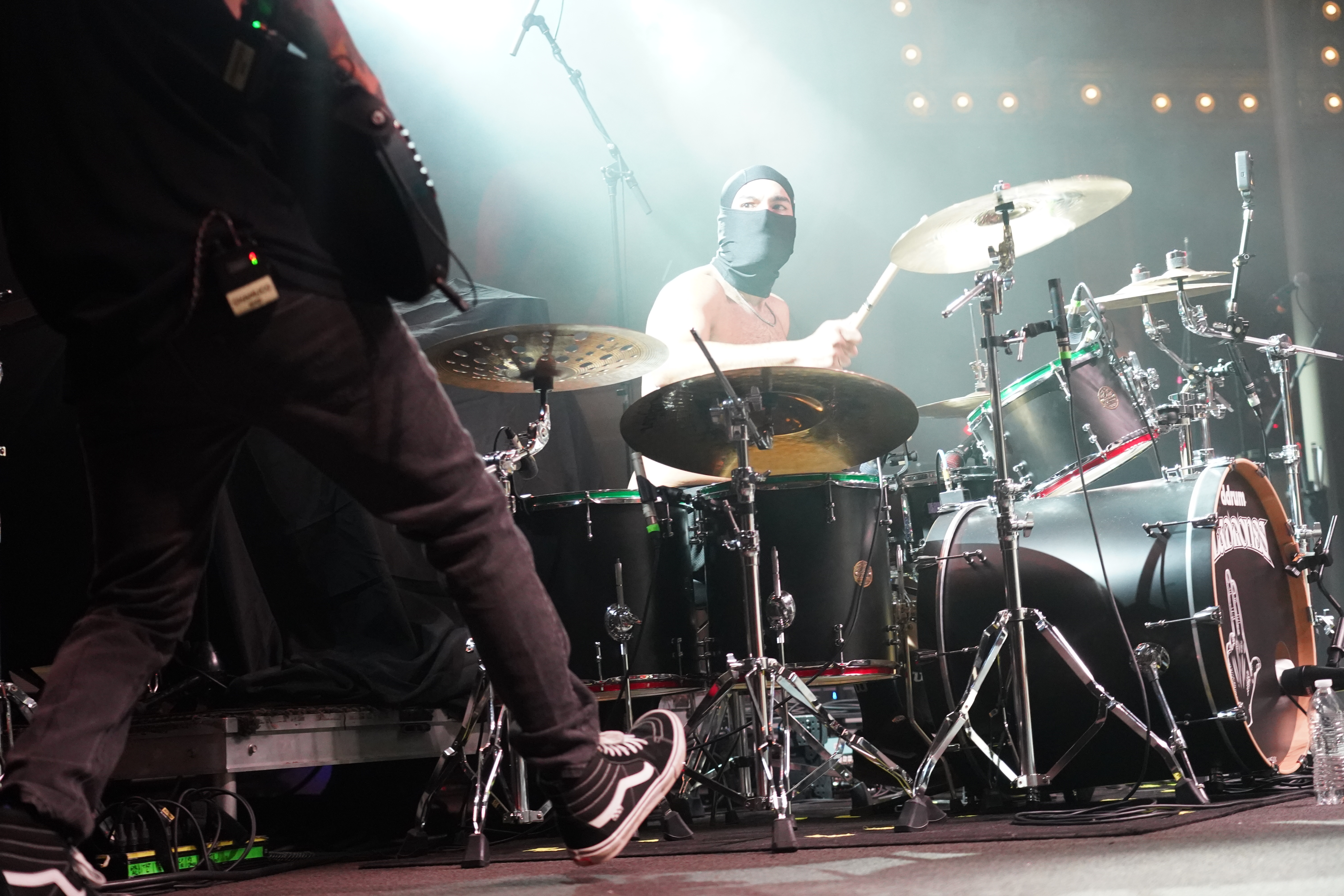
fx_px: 2389
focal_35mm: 64
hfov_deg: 31.4
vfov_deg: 21.2
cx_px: 672
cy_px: 448
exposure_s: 1/160
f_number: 4
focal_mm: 64
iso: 8000
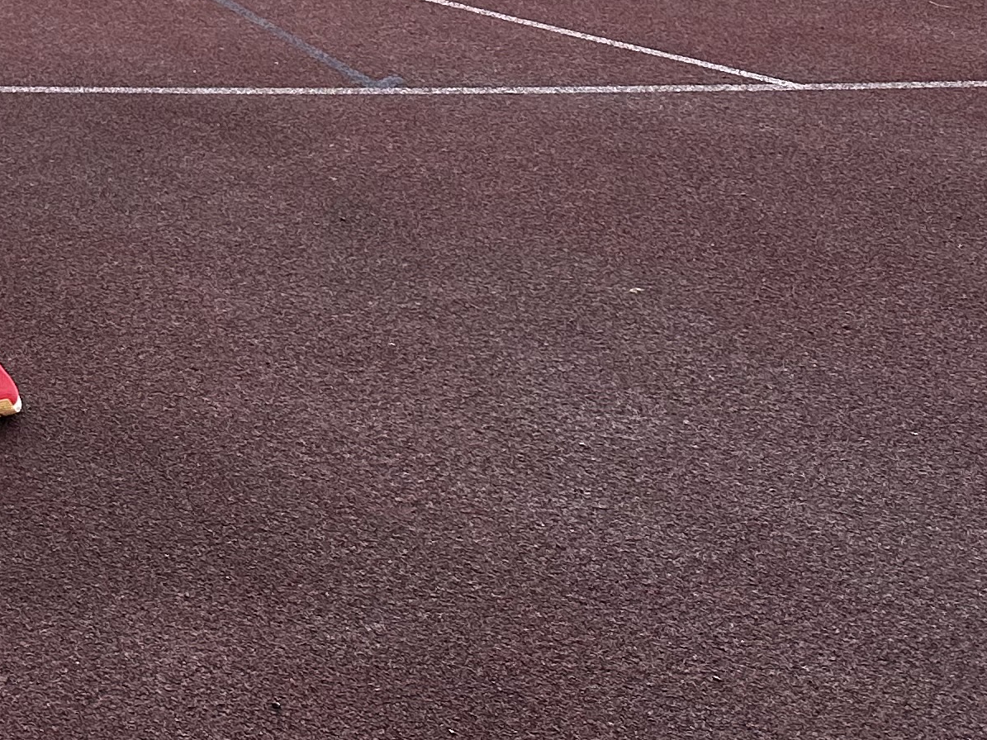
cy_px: -187
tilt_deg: -8.8
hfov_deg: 20.3
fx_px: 2309
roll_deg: -0.9
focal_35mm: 81
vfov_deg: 17.2
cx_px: -549
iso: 125
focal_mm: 6.86
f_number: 1.78
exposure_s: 1/121
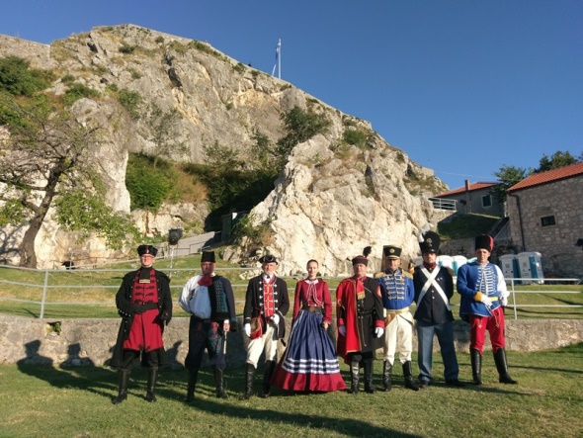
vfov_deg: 53.1
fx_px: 438
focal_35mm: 26
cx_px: 292
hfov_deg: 67.3
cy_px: 219
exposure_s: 1/2133
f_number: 1.8
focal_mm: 4.58
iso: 100
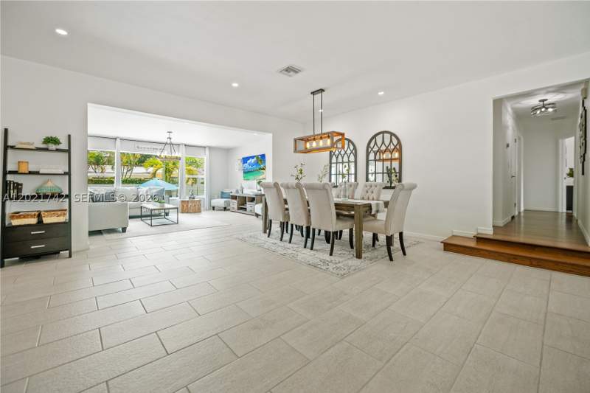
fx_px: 229
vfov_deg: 81.2
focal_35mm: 14
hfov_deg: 104.3
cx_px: 295
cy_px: 196
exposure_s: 1/60
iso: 100
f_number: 4
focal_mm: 14
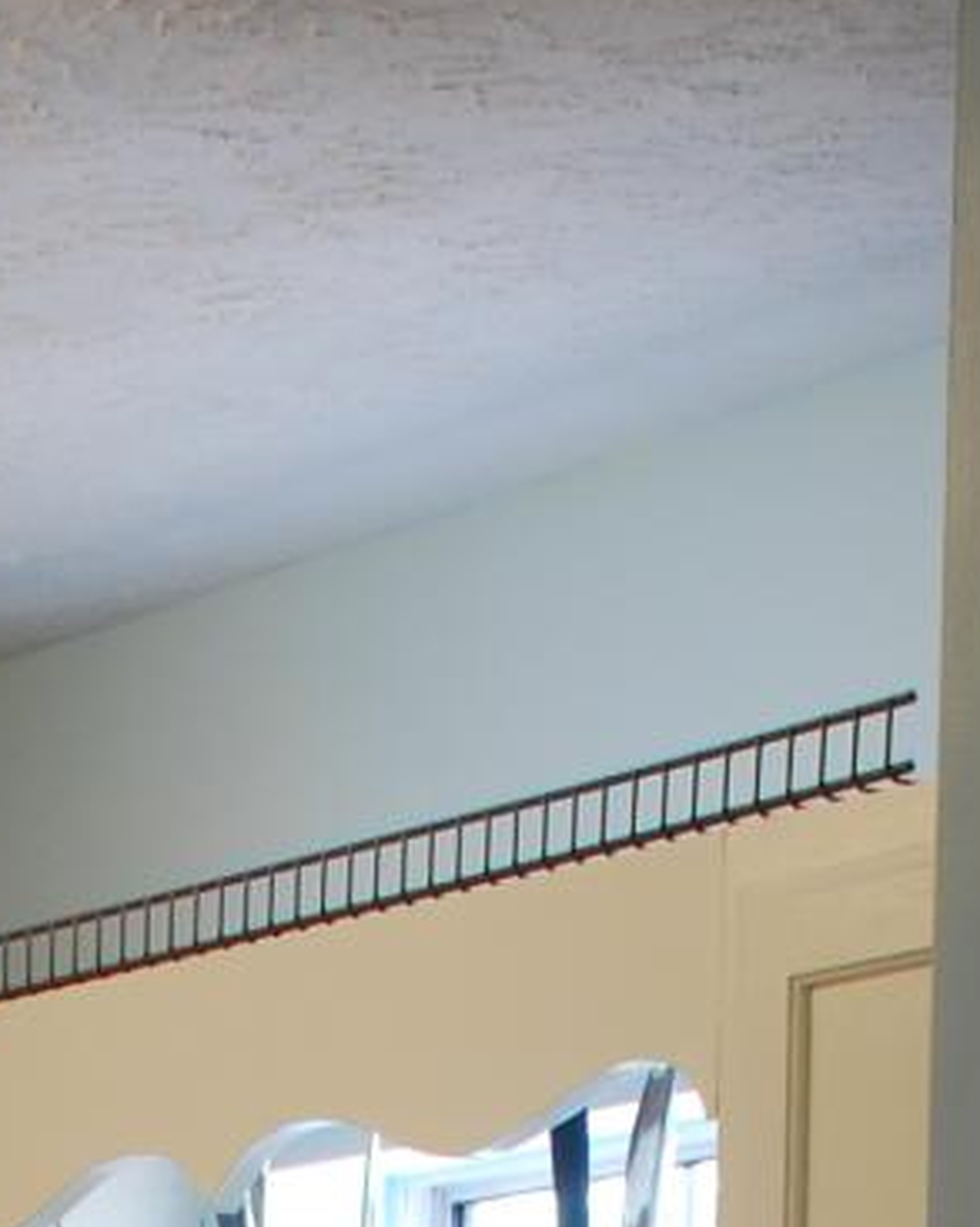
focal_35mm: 169
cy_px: 3004
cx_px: 54
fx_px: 6135
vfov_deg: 9.9
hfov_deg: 9.1
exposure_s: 1/30
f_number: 3.8
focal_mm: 22
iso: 220
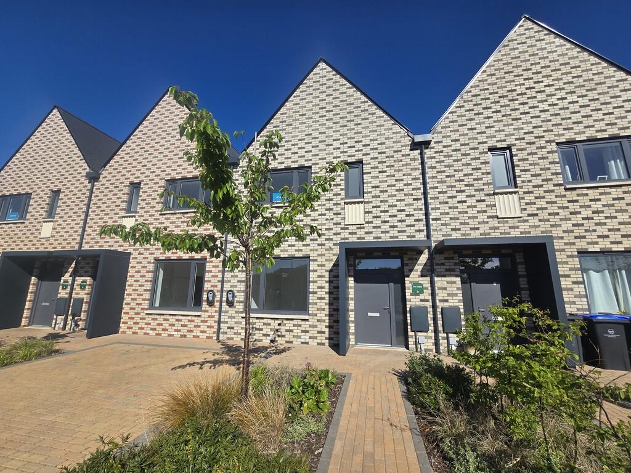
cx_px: 316
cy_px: 236
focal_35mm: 13
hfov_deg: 106.2
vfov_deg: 89.9
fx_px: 237
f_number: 2.2
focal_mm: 2.2
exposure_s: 1/3345
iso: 50
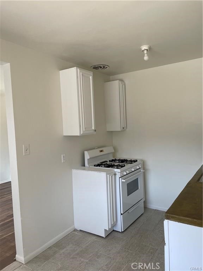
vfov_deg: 67.3
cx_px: 102
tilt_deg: -2.6
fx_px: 203
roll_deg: +2.0
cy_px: 136
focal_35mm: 26
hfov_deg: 53.1
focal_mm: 4.2
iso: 40
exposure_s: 1/120
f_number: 1.6
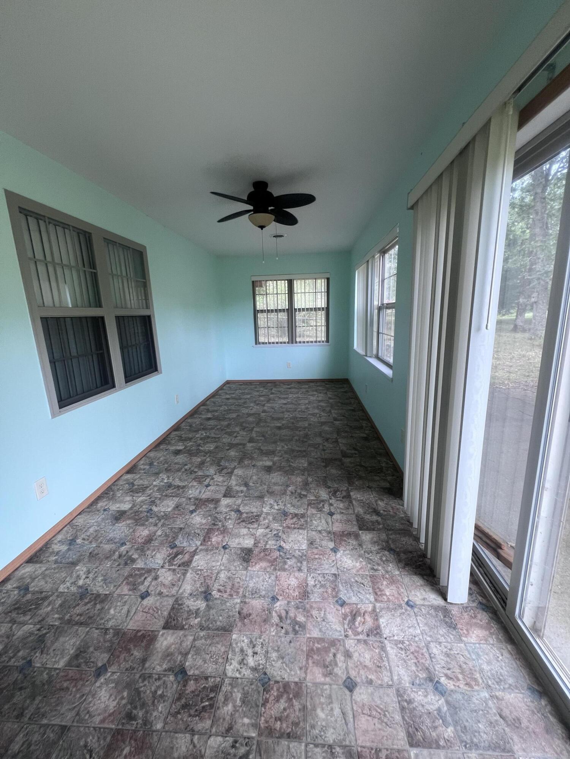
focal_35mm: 13
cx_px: 285
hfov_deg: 89.9
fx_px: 285
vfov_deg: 106.2
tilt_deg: -10.1
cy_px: 380
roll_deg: +1.3
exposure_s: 1/99
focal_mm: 1.57
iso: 100
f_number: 1.8
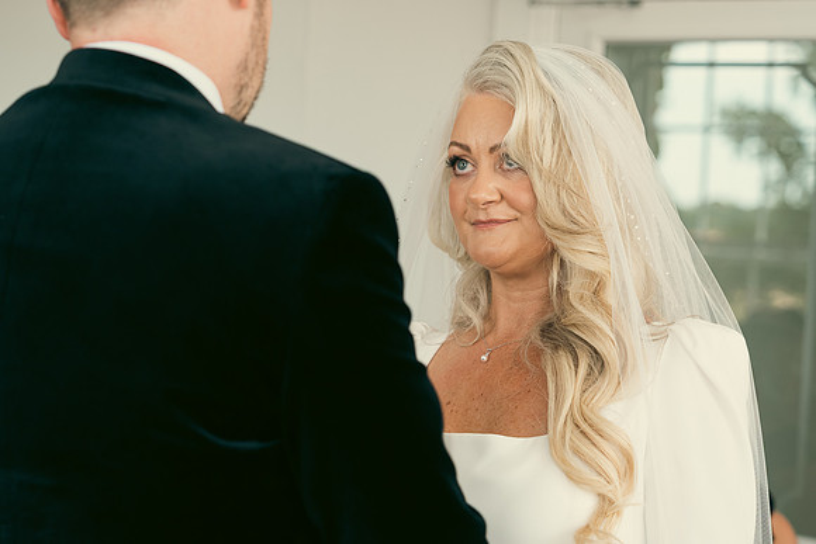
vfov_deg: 13.7
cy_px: 272
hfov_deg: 20.4
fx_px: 2267
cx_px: 408
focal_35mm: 100
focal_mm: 67
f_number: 3.5
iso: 400
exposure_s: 1/160
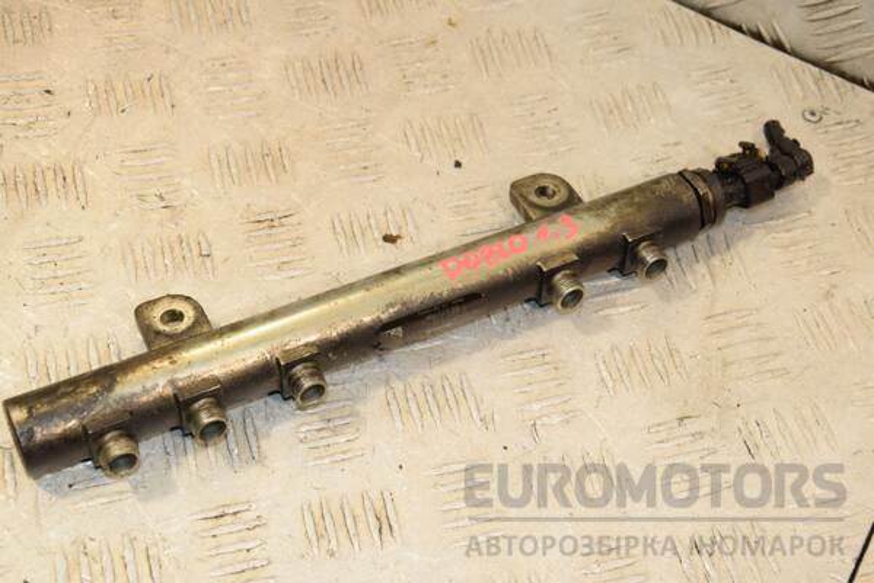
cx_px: 437
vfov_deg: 21.6
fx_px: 1529
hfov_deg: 31.9
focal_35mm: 63
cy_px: 292
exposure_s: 1/200
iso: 800
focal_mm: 42
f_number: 8
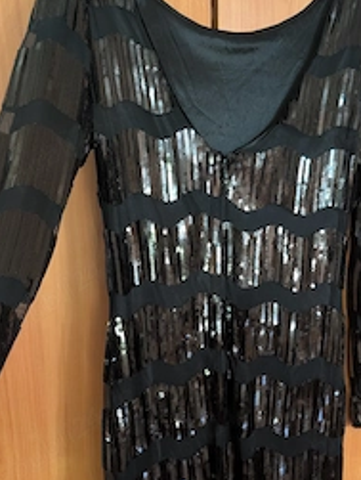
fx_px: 527
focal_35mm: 38
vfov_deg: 48.2
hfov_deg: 37.6
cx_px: 139
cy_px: 317
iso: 2048
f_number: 1.68
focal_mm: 6.9
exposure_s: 1/38.5
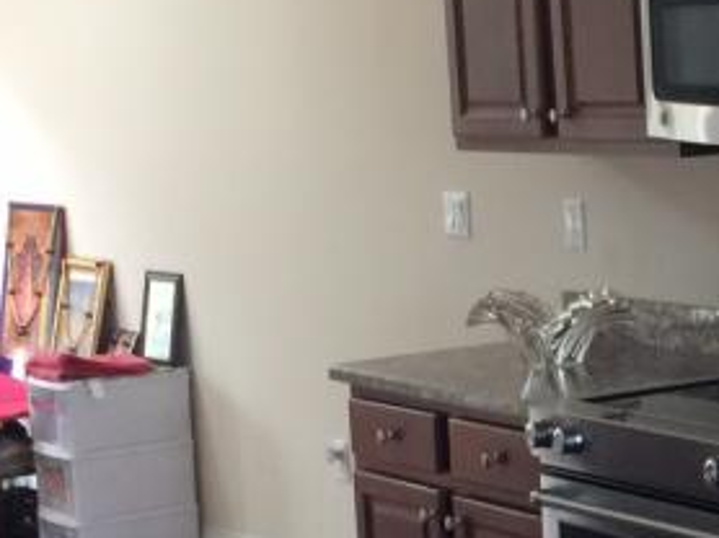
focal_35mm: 107
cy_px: 419
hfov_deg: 17.9
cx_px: 737
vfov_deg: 13.8
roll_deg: +3.5
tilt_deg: -9.7
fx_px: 2221
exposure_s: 1/30
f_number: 2.2
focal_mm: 4.15
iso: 50
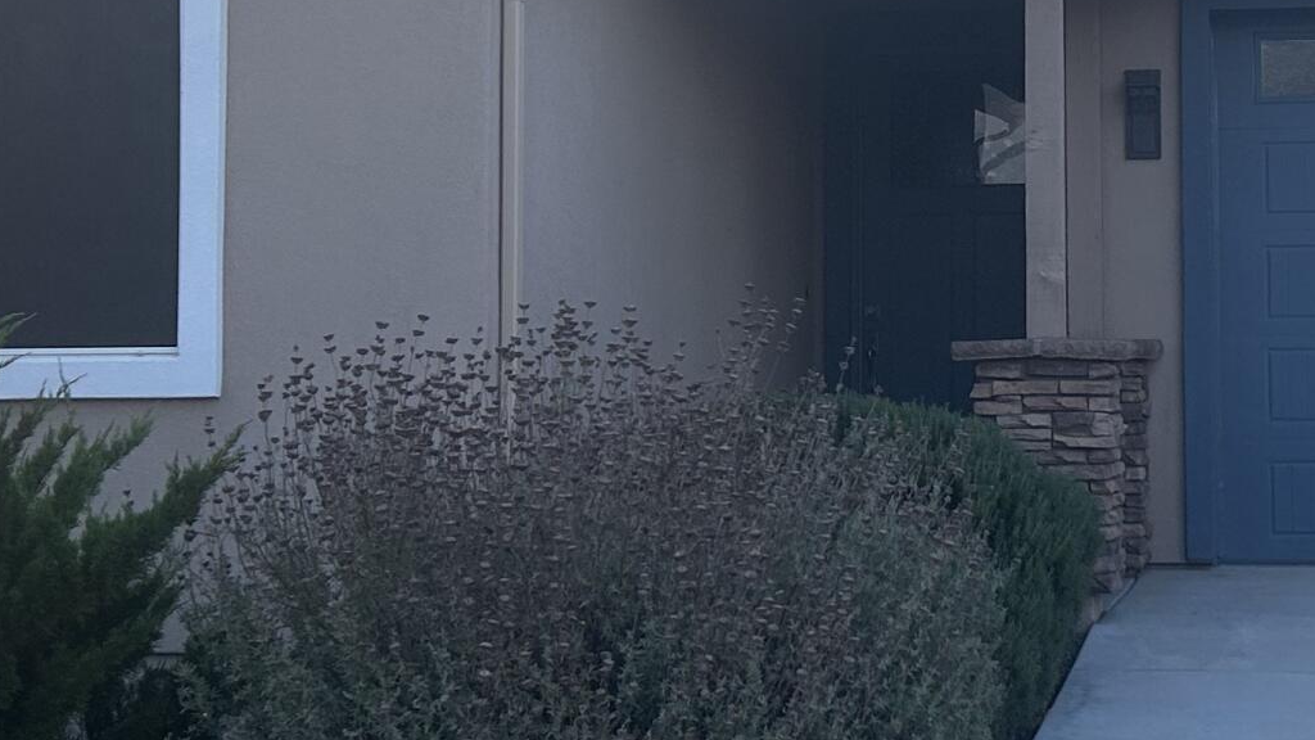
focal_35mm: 83
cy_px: 112
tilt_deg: +4.2
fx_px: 2894
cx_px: 1089
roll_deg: +1.1
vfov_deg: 14.5
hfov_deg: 25.1
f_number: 1.5
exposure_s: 1/859
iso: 50
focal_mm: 5.7
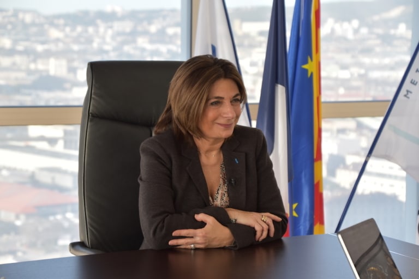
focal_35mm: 98
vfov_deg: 14.0
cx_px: 210
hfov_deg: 20.9
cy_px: 140
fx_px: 1135
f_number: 5
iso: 450
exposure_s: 1/250
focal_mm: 65
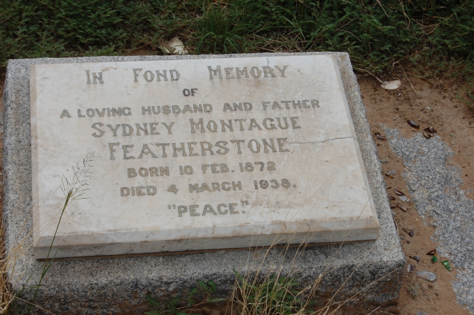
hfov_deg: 24.6
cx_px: 237
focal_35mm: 82
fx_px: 1085
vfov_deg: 16.5
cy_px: 158
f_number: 10
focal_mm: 55
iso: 200
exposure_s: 1/400
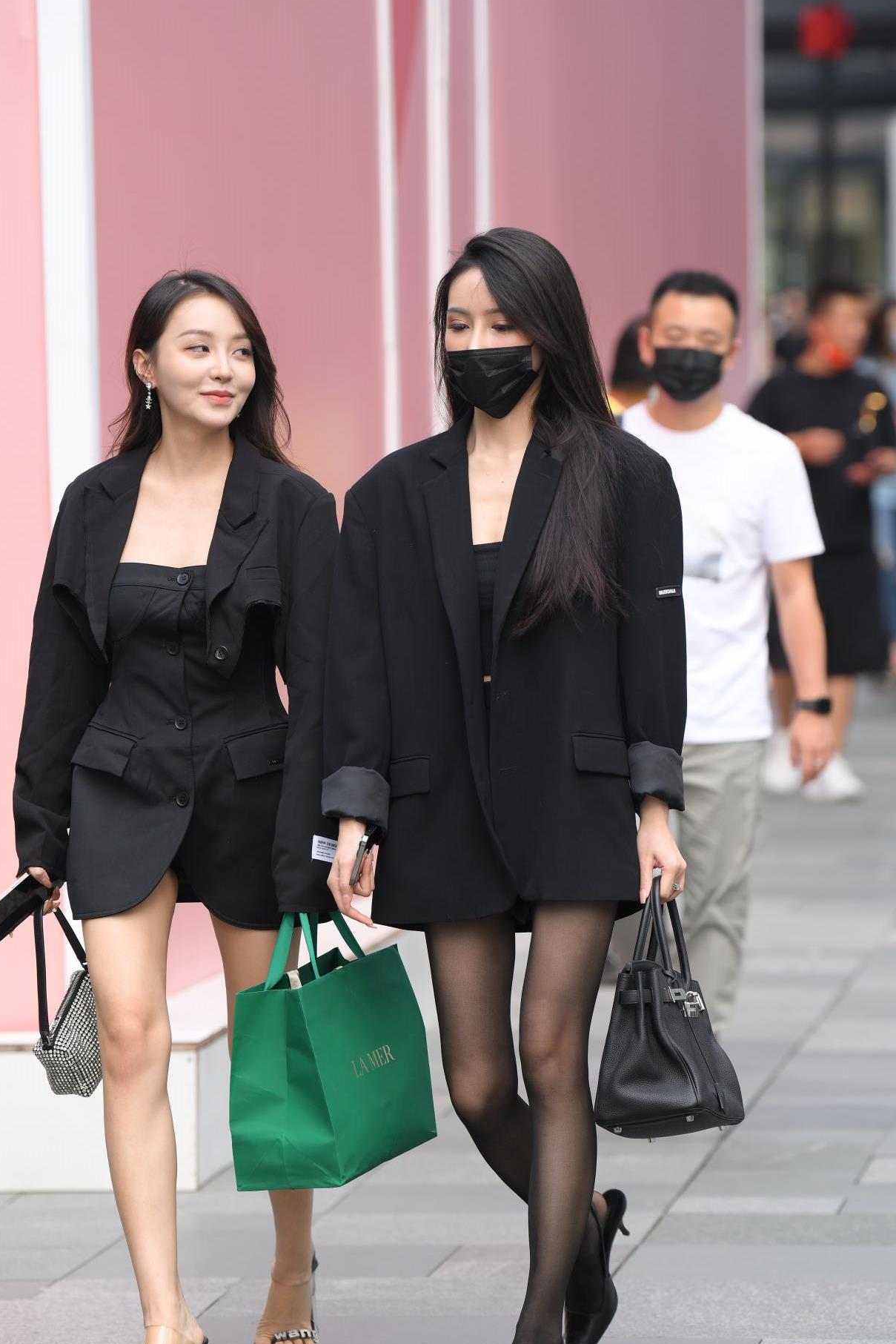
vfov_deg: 8.6
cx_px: 464
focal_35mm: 239
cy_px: 699
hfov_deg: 5.8
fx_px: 8920
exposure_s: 1/640
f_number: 4
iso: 400
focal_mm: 175
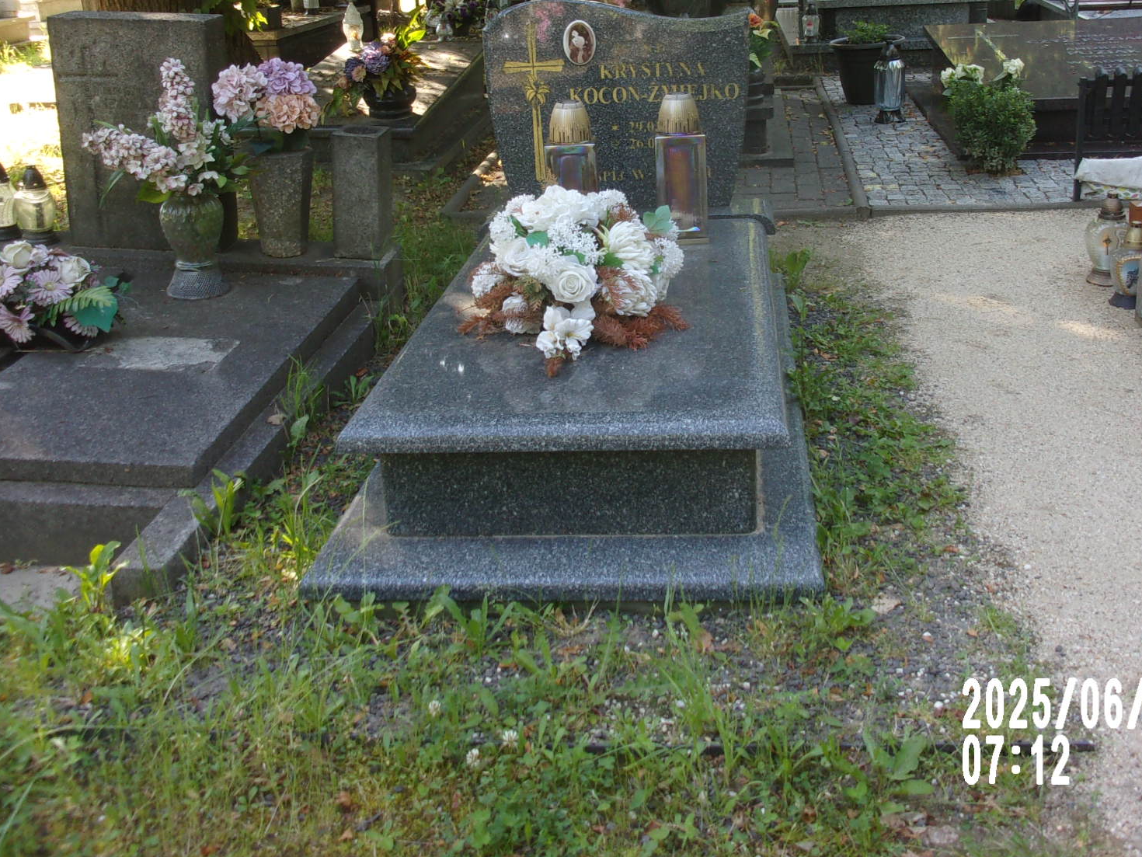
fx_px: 1287
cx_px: 619
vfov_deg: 36.3
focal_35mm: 39
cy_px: 267
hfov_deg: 47.8
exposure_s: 1/45
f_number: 3.9
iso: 80
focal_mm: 5.1
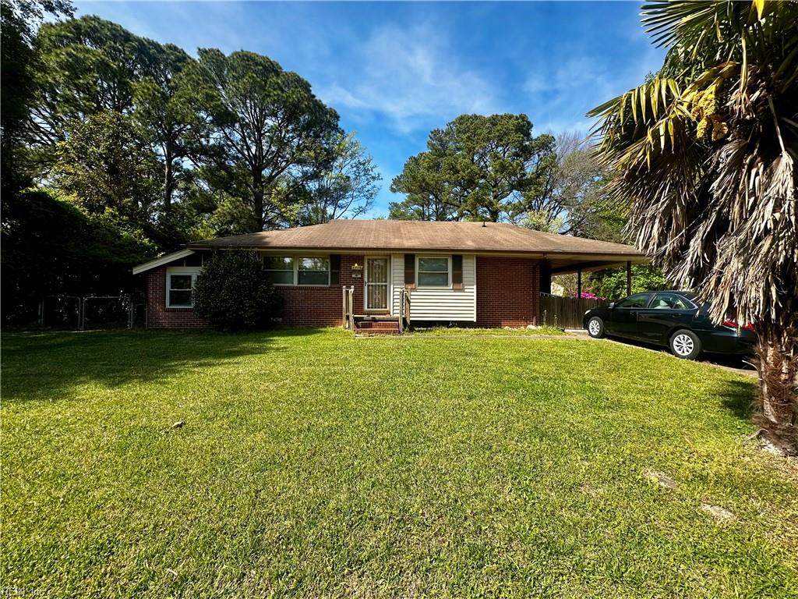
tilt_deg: +1.4
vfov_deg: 85.7
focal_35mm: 14
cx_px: 399
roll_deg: -0.4
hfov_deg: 102.1
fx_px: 323
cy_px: 300
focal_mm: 2.22
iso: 50
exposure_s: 1/940
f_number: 2.2
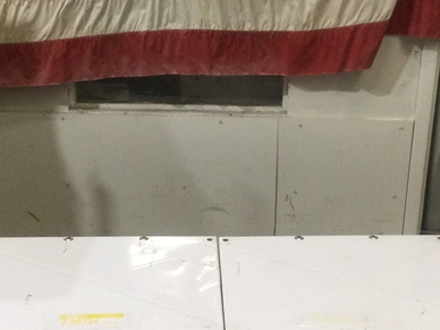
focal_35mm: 60
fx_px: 763
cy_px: 194
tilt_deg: -19.0
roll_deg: -1.4
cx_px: 217
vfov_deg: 24.4
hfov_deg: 32.2
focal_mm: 3.3
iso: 50
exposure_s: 1/30
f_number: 2.4
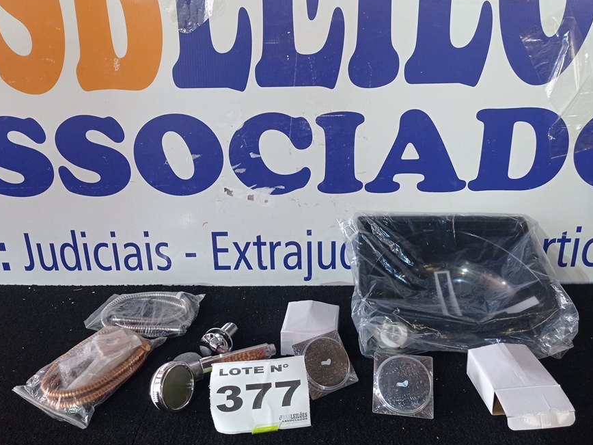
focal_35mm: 33
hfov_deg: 55.3
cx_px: 290
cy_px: 196
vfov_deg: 42.9
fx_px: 565
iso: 241
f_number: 1.79
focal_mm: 4.7
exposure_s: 1/60
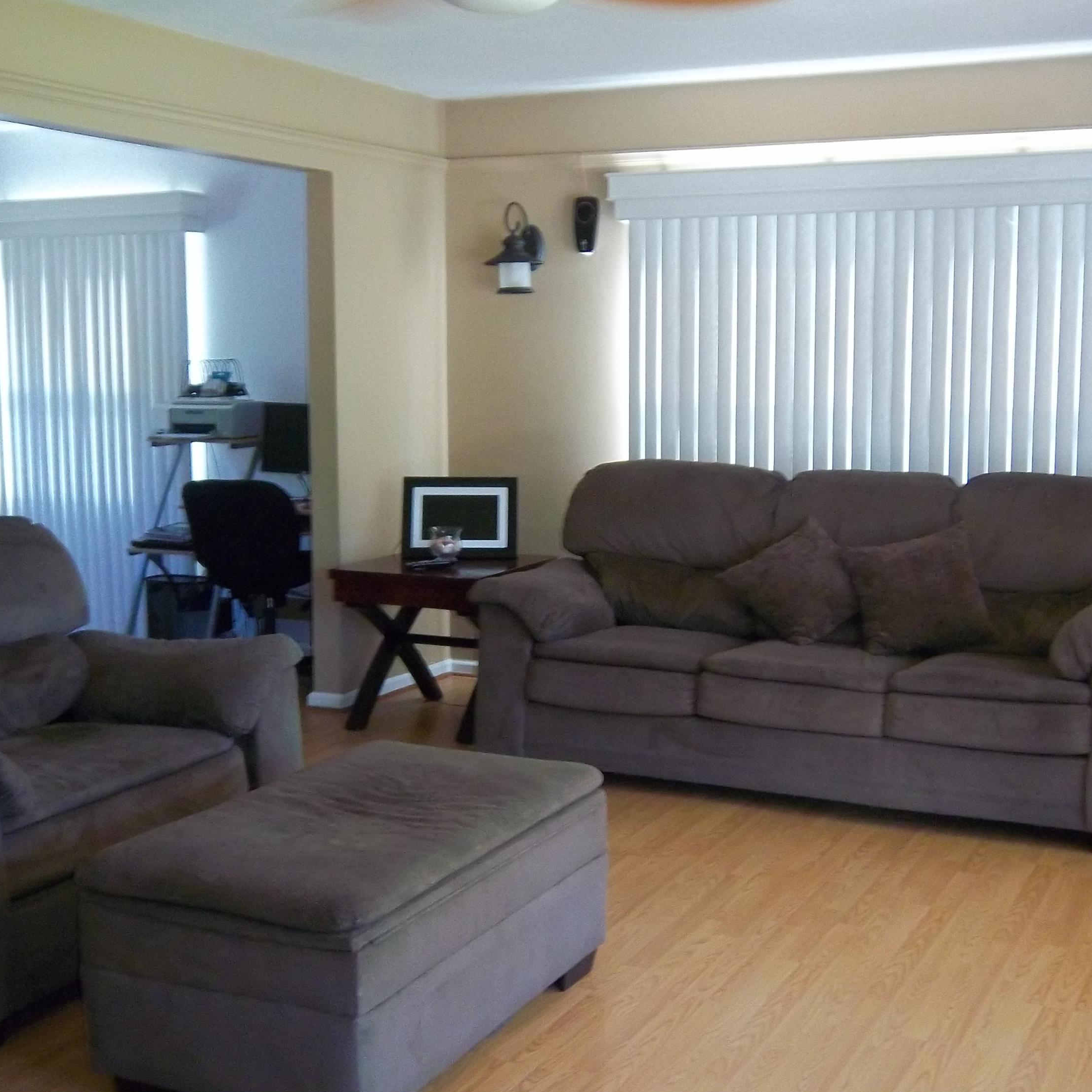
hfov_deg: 40.0
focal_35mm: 42
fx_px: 1499
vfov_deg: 40.0
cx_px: 602
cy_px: 540
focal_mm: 6.17
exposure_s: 1/40
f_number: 3.86
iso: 320
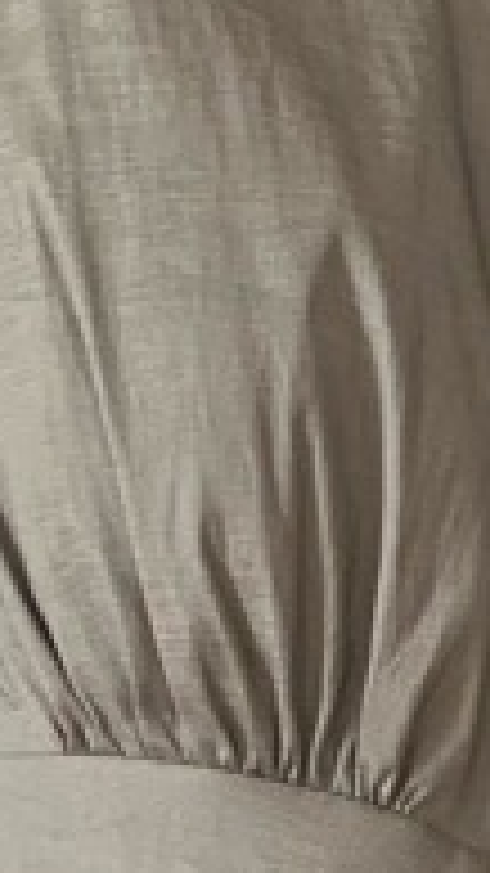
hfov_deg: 8.1
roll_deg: -1.8
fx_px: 3375
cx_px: 791
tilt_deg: -4.1
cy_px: 1354
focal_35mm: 146
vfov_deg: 13.7
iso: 250
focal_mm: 4.25
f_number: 1.8
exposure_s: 1/60
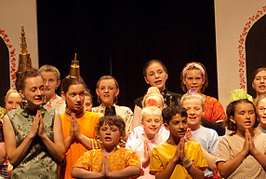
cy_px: 153
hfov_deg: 8.4
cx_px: 254
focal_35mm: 243
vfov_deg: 5.7
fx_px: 1799
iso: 1000
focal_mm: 80
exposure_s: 1/125
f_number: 2.8
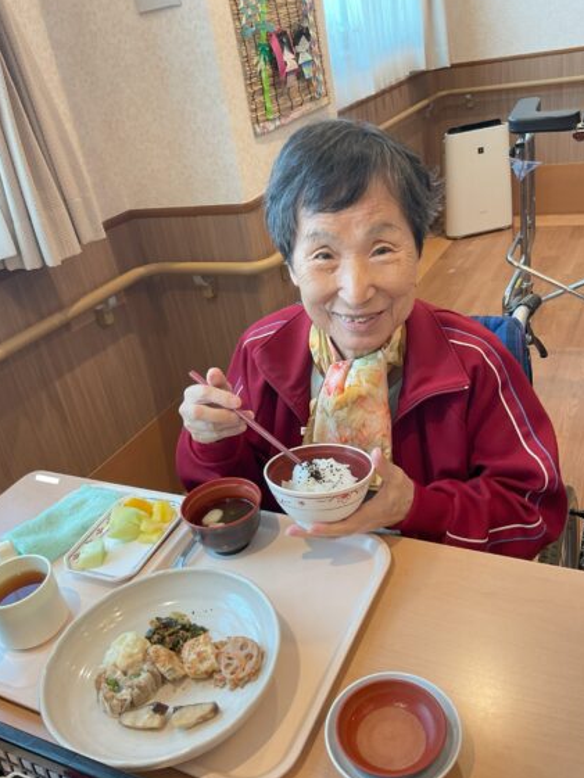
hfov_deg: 45.4
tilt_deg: -28.7
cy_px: 404
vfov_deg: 58.3
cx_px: 282
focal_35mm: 31
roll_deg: +13.3
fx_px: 697
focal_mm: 3
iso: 50
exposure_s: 1/60
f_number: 1.8
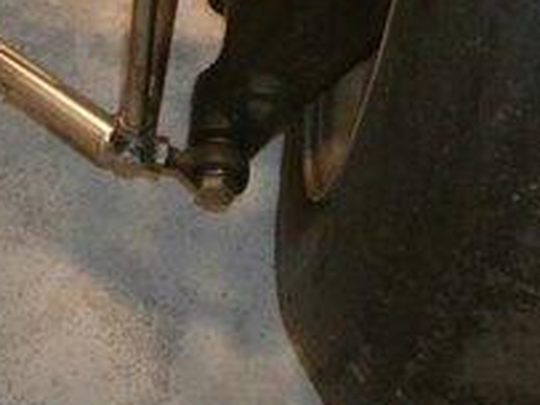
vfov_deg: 9.0
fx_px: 2385
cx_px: -654
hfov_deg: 11.3
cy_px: -460
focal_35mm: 153
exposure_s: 1/60
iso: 1600
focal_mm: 18
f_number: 3.5
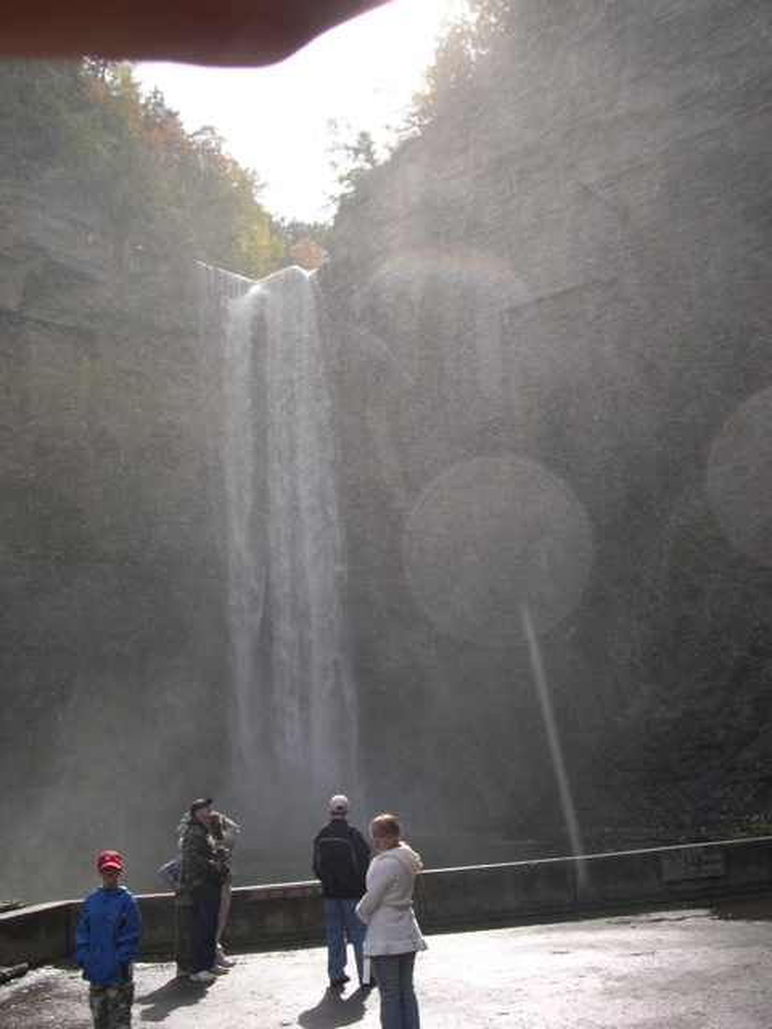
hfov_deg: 37.7
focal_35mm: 38
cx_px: 386
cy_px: 514
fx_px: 1130
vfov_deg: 49.0
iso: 100
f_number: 7.6
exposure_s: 1/86.1
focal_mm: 8
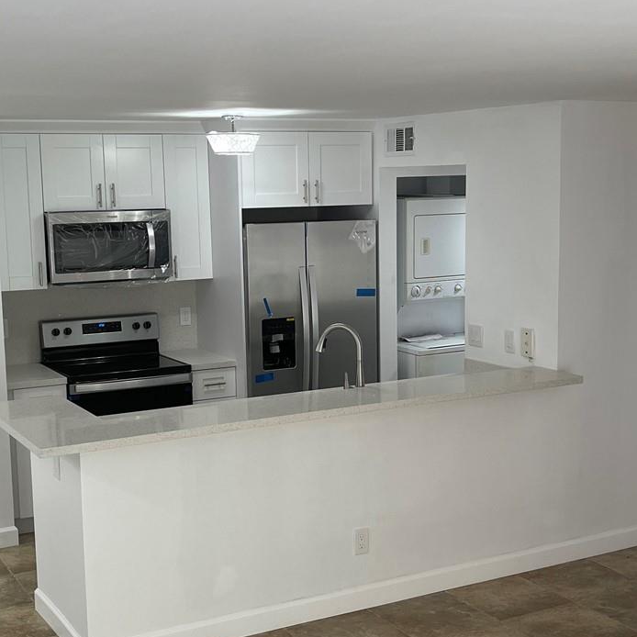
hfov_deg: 32.2
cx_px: 308
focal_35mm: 53
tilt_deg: -9.0
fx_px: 1103
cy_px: 342
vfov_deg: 32.2
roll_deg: +1.6
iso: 80
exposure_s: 1/120
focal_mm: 5.1
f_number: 1.6
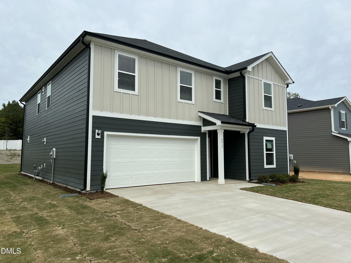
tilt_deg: +6.4
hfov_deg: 67.3
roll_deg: +0.1
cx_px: 176
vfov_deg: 53.1
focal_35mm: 26
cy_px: 132
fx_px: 264
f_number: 1.5
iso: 50
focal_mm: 5.7
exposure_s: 1/4115
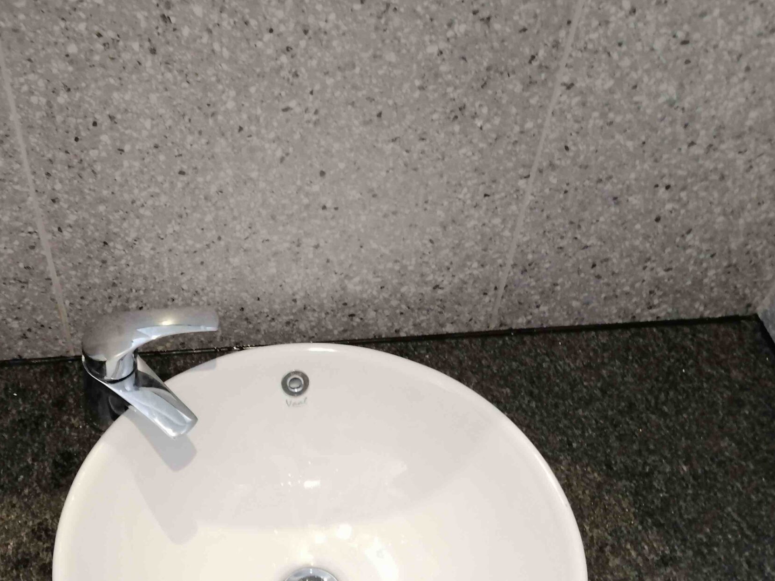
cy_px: 341
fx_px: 896
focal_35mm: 40
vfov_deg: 35.9
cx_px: 228
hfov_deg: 45.7
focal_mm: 3.95
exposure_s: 1/33.3
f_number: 1.8
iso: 500
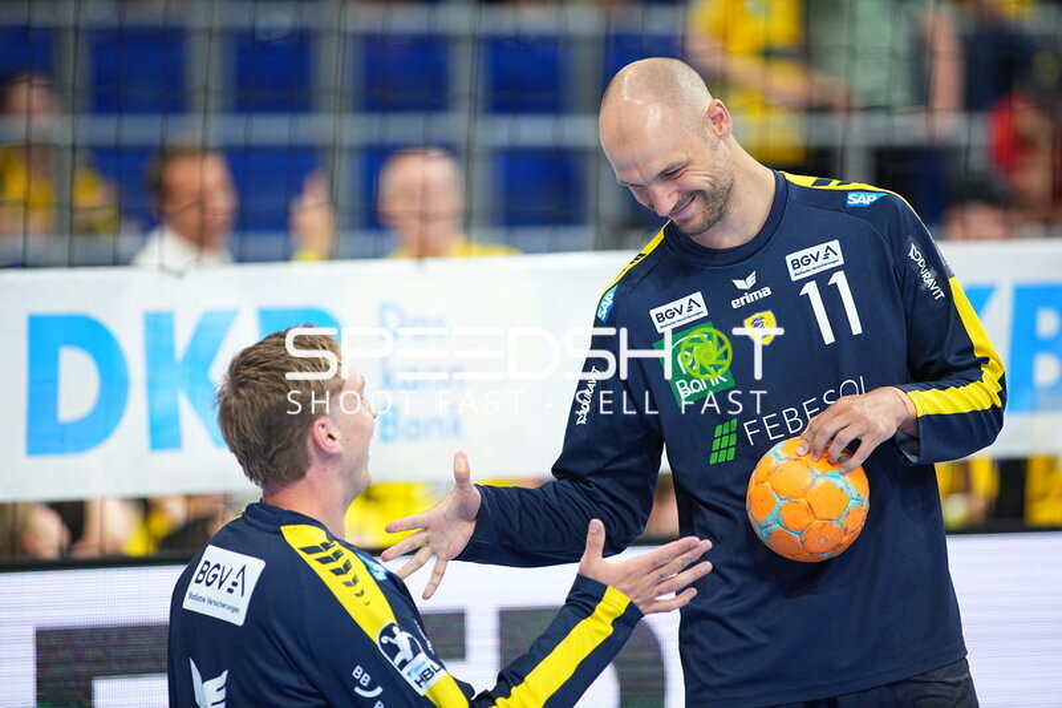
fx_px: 8848
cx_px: 531
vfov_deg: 4.6
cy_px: 354
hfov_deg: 6.9
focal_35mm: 300
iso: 2500
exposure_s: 1/1000
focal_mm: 300
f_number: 2.8
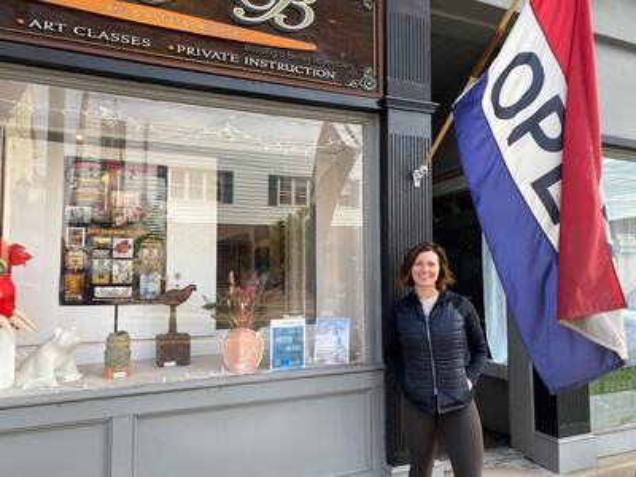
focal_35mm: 26
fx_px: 478
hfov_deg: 67.3
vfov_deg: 53.1
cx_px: 318
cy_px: 238
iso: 32
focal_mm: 4.25
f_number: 1.8
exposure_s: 1/407
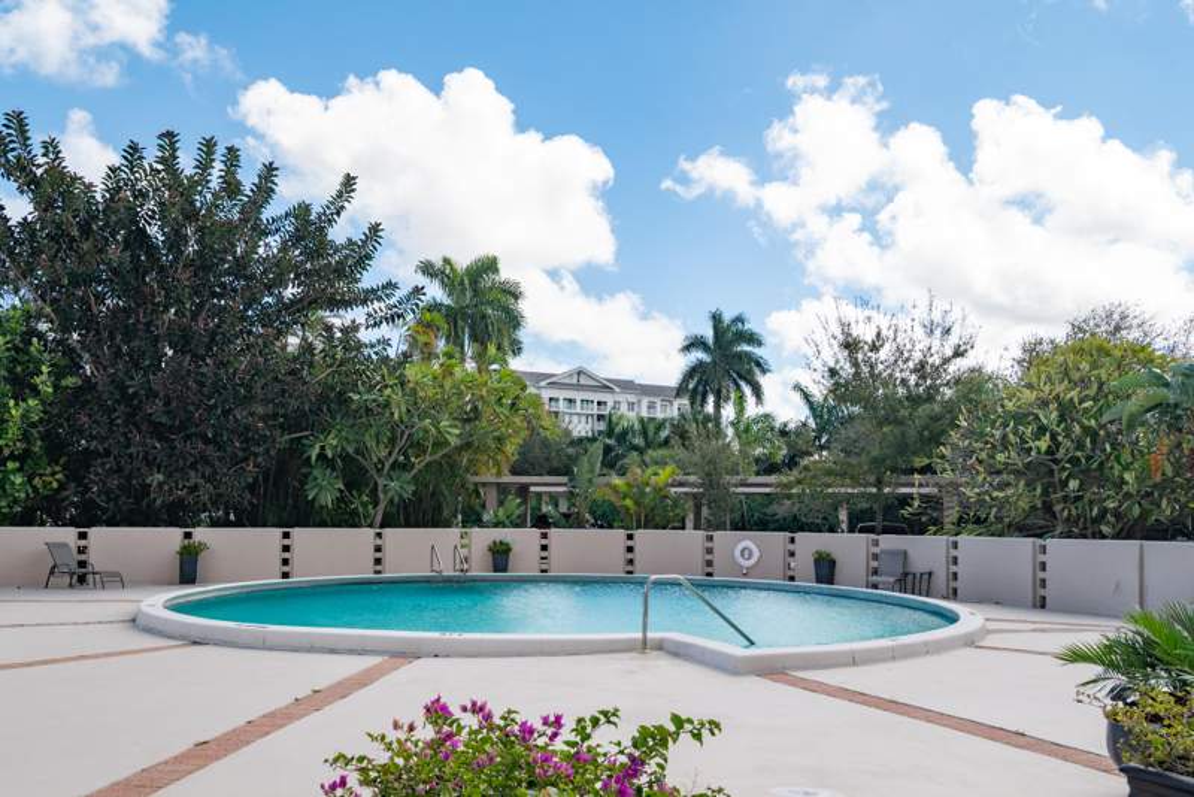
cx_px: 553
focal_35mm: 31
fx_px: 1017
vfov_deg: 42.6
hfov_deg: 60.8
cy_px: 480
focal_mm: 23
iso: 320
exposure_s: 1/1000
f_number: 6.3
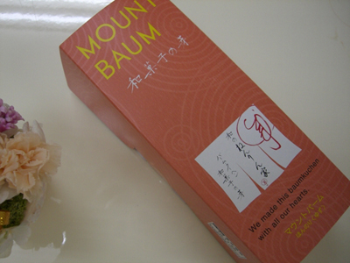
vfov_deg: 37.7
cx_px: 175
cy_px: 132
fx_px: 384
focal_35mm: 38
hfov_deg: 49.0
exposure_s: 1/80
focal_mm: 6.2
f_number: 2.7
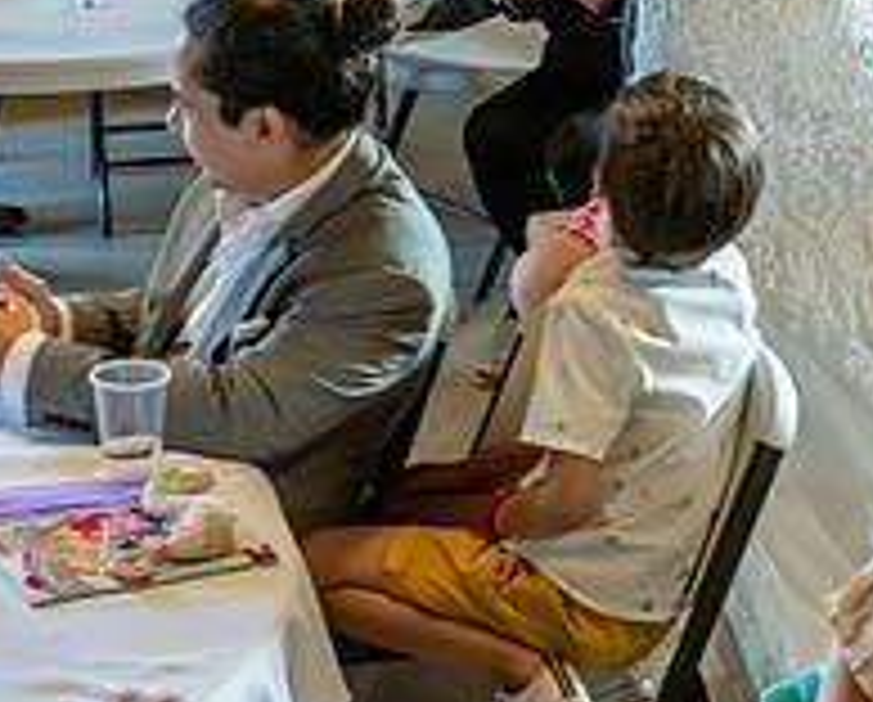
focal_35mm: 112
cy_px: 7
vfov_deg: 13.6
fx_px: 2900
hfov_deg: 17.1
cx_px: 428
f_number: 6.3
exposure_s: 1/100
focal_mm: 40
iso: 1600
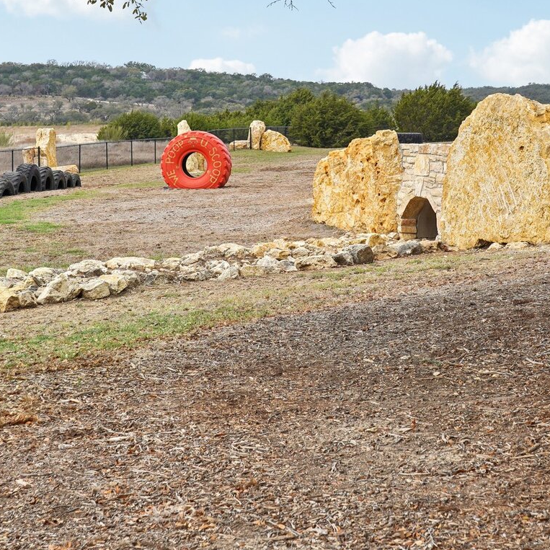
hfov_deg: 20.8
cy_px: 167
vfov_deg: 20.8
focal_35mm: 83
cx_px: 345
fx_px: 1492
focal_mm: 46
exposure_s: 1/400
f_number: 8
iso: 100
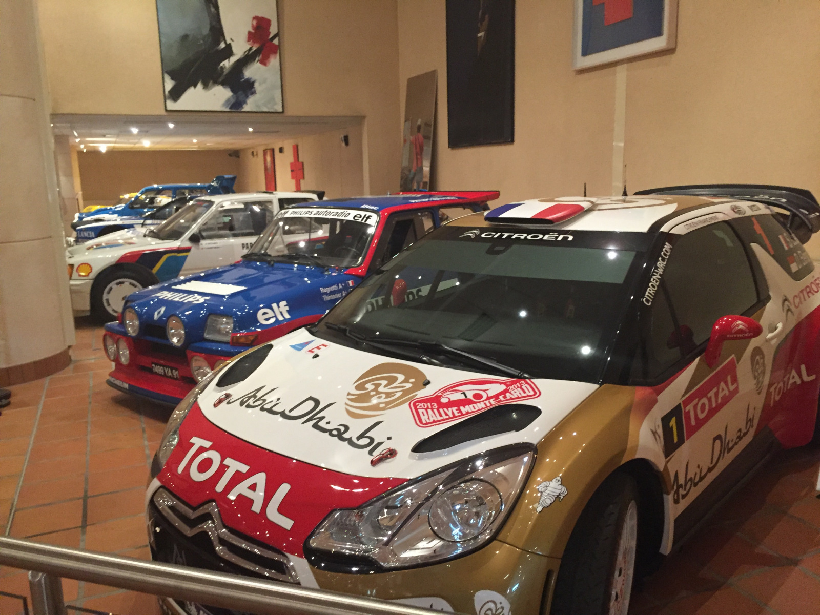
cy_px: 308
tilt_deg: -10.5
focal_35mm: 29
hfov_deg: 61.7
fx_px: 687
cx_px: 410
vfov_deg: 48.2
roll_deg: +1.3
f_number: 2.2
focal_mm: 4.15
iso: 250
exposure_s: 1/20
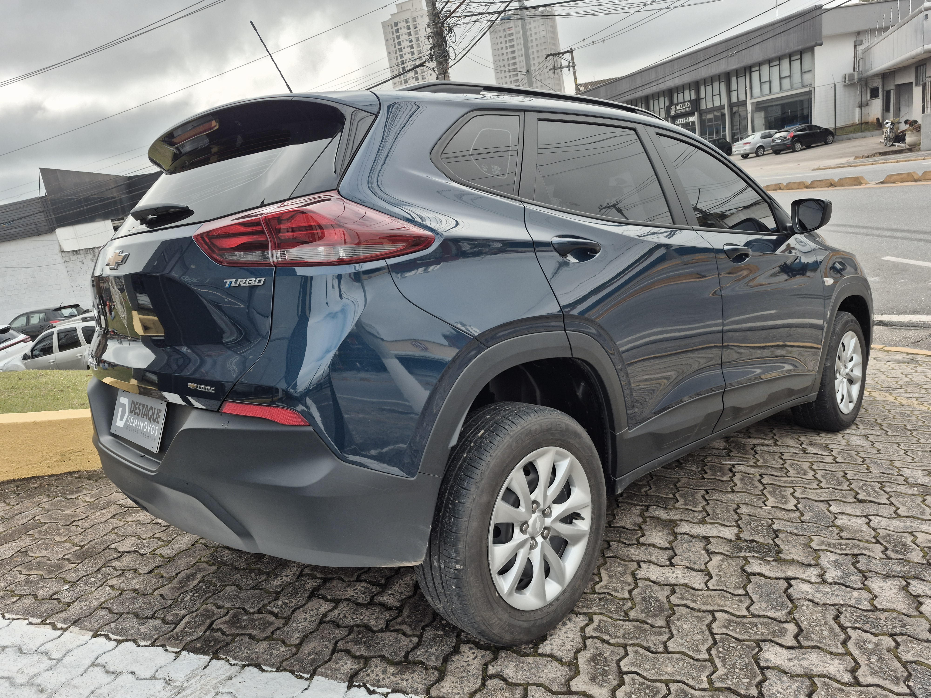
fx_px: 619
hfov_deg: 73.9
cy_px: 349
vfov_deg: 58.9
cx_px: 466
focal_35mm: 23
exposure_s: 1/1740
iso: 25
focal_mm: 5.4
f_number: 1.8
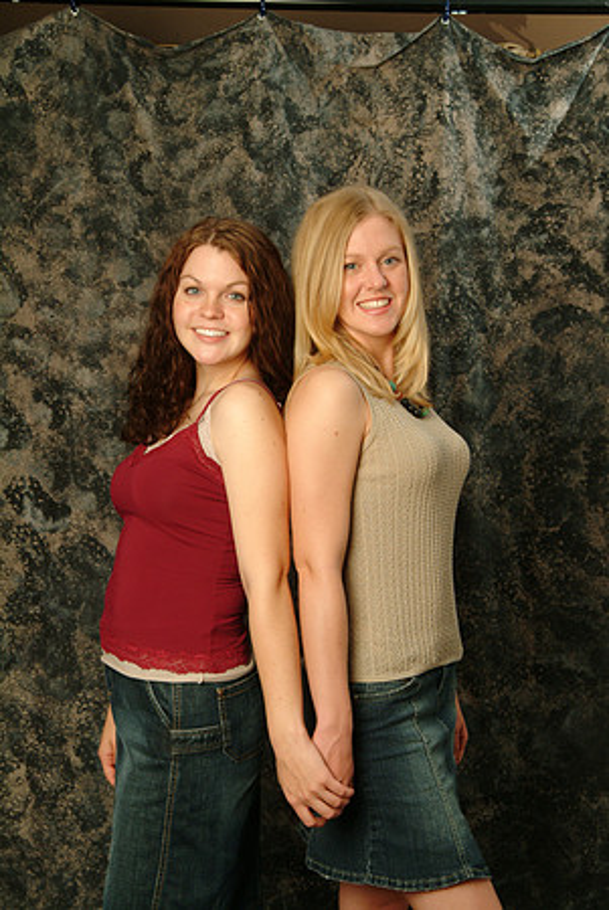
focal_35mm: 68
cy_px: 455
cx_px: 304
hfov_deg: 20.2
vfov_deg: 29.8
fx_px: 1709
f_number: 13
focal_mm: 45
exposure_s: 1/125
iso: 400
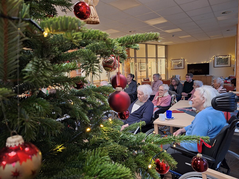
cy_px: 90
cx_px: 120
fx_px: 159
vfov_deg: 58.9
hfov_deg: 73.9
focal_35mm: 23
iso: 320
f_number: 1.8
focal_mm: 5.54
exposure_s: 1/25
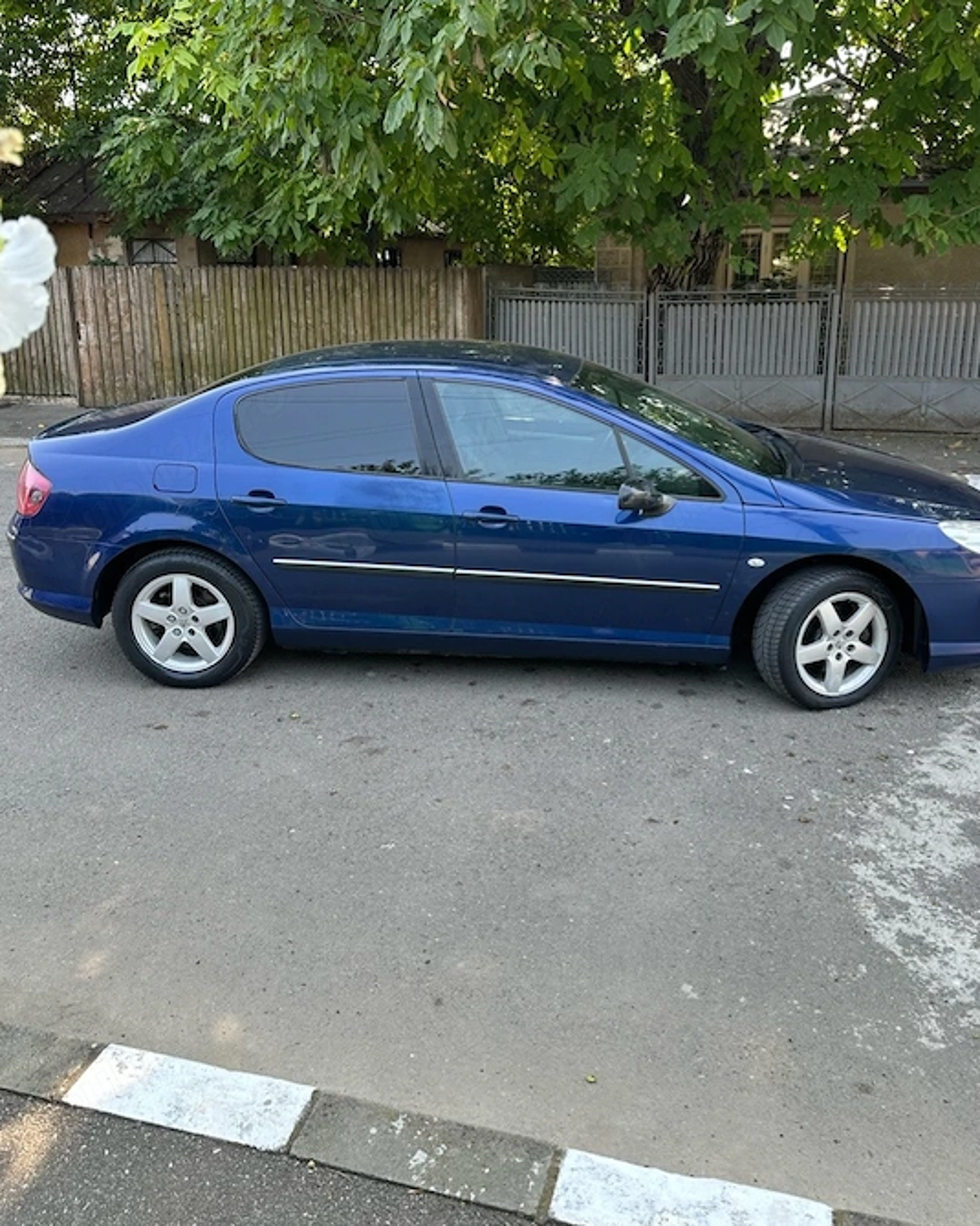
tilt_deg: -13.9
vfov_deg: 61.9
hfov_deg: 51.5
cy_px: 513
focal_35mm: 28
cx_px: 526
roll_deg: -0.1
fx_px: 1015
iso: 80
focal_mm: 6.86
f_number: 1.78
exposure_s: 1/302
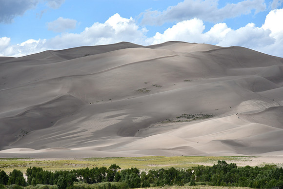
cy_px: 94
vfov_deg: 8.2
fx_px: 1321
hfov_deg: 12.2
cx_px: 142
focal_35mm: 168
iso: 100
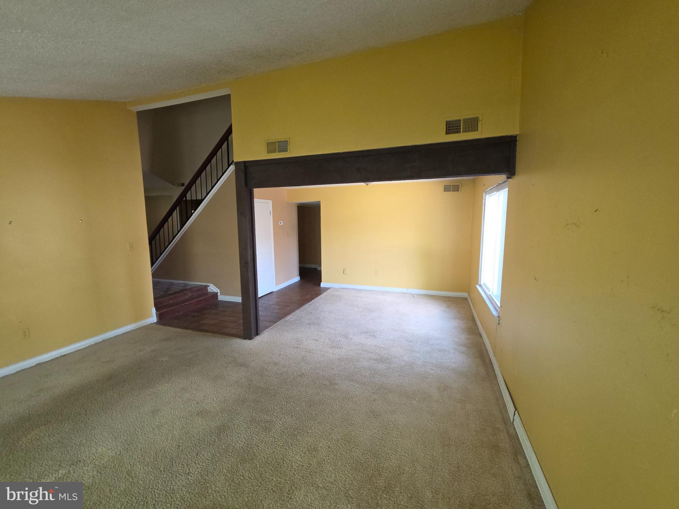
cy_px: 254
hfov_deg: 106.2
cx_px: 340
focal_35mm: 13
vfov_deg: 89.9
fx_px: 255
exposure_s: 1/60
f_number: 1.9
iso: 160
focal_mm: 2.2
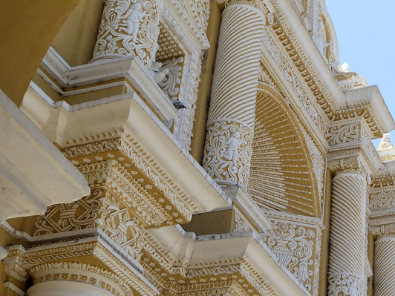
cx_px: 305
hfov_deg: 24.4
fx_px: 901
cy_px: 193
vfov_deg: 18.6
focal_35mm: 79
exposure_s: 1/500
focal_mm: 6.3
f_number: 3.7
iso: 100
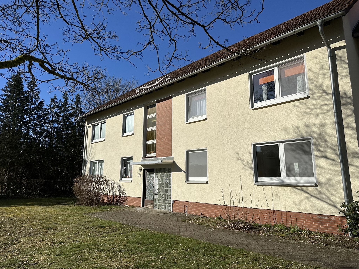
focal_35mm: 24
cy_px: 134
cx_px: 180
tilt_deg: +10.3
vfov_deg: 56.8
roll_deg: +0.9
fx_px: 249
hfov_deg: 71.6
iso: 80
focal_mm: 6.86
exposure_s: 1/10753
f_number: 1.78
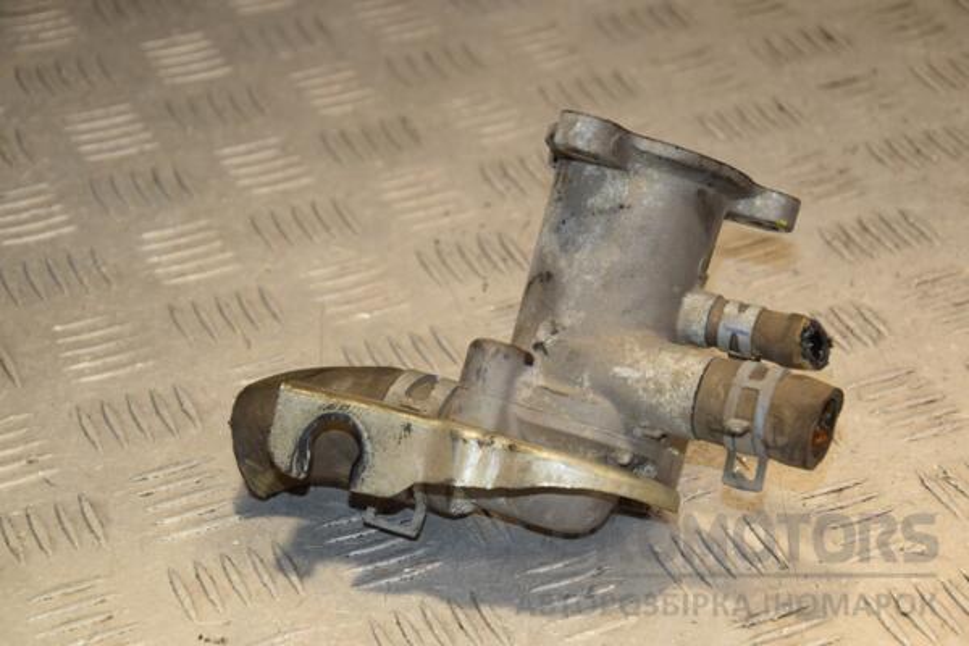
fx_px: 2665
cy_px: 323
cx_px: 484
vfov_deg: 13.8
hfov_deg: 20.6
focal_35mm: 99
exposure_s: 1/200
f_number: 7.1
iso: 800
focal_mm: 66
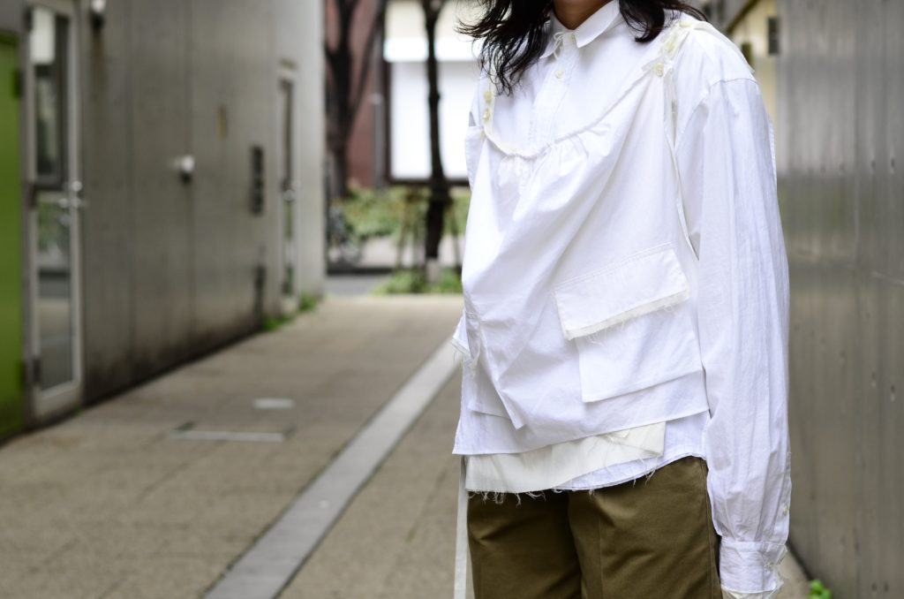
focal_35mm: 75
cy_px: 300
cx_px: 452
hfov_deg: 27.0
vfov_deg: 18.1
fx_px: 1879
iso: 400
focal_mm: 50
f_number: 3.2
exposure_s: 1/250
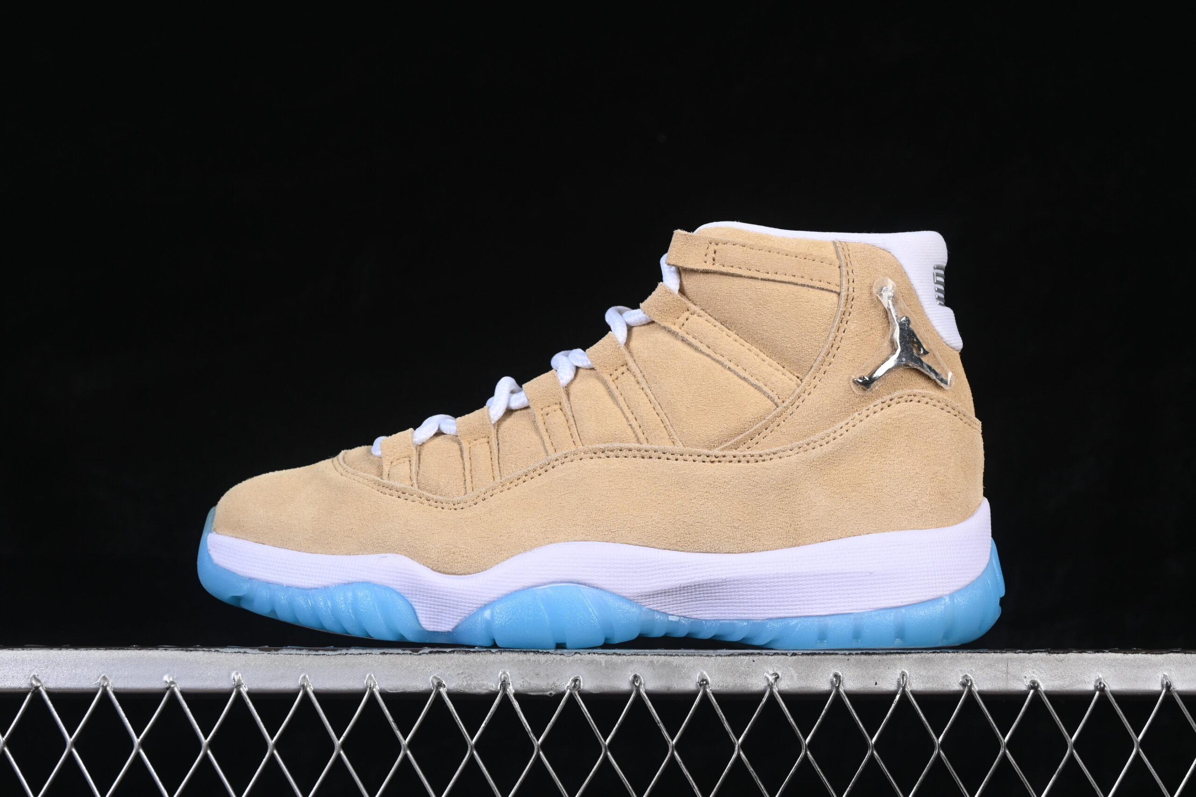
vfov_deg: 18.2
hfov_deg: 27.0
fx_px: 2492
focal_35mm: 75
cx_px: 598
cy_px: 398
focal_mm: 50
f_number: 8
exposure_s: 1/80
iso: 160
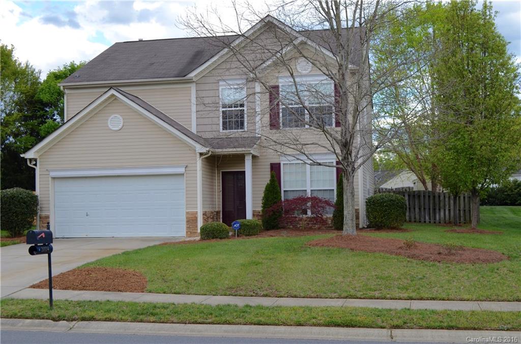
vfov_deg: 27.9
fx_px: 693
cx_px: 260
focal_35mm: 48
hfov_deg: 41.2
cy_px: 172
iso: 200
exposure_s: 1/200
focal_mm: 32
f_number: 7.1
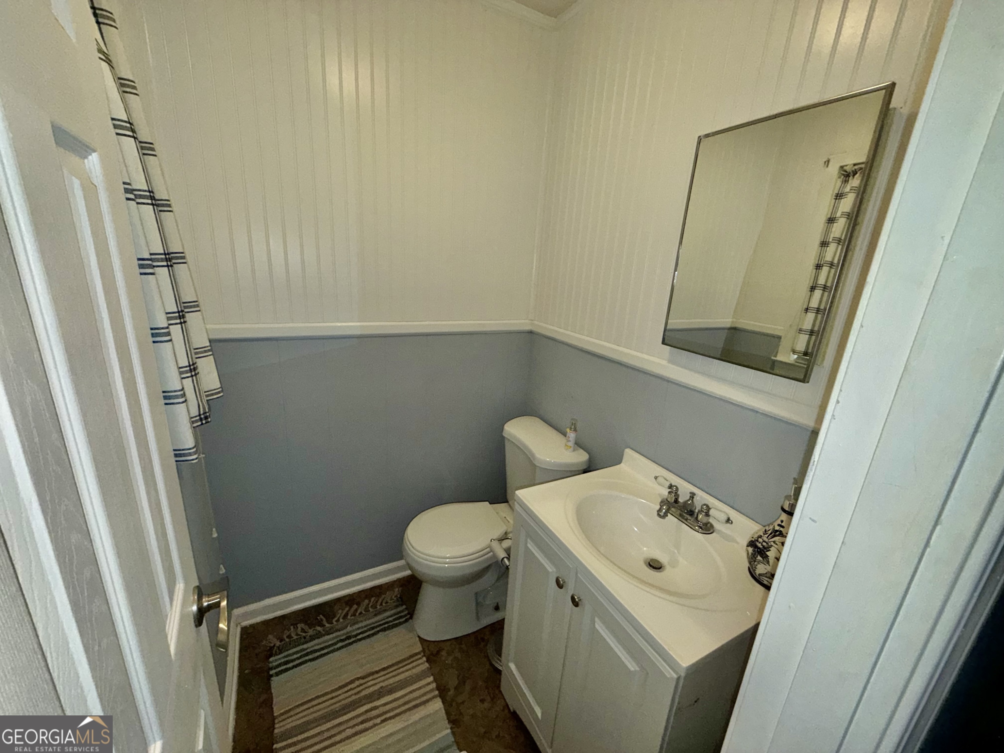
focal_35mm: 14
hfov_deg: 102.1
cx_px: 502
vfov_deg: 85.7
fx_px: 406
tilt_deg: -16.6
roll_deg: -3.6
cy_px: 376
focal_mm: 2.22
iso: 125
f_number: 2.2
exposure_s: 1/120
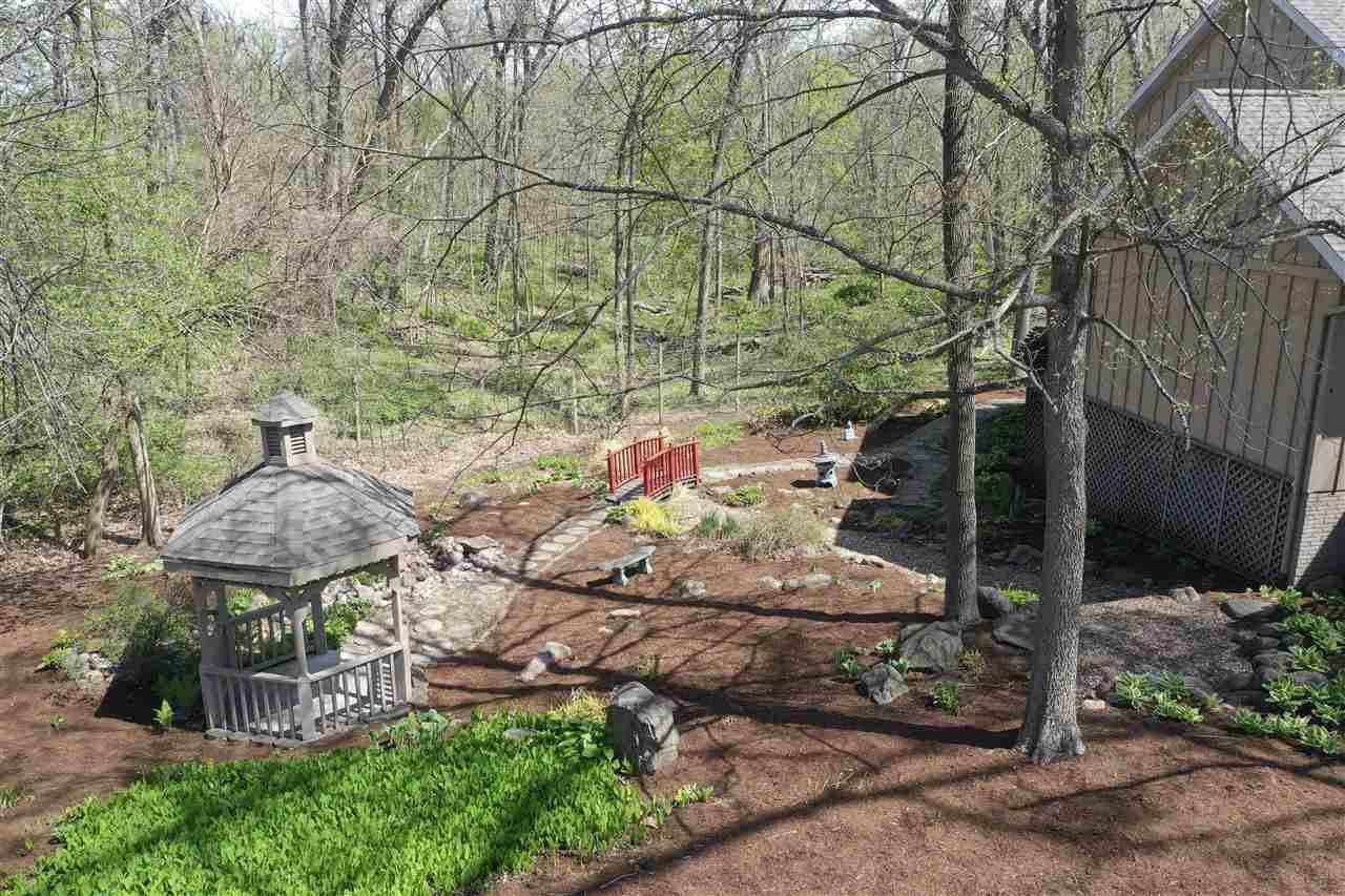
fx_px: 1046
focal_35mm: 28
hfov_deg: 65.5
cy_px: 448
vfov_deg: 46.4
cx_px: 672
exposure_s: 1/240
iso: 100
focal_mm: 10.26
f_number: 5
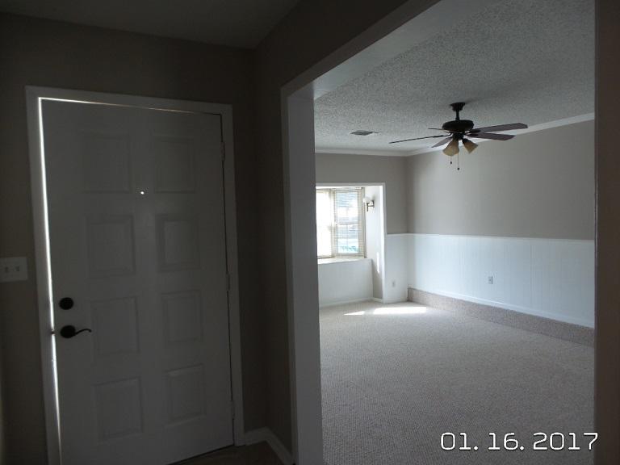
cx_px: 310
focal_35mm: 23
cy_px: 232
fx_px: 412
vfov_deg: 58.9
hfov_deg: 73.9
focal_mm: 4.1
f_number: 2.8
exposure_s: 1/30
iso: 125
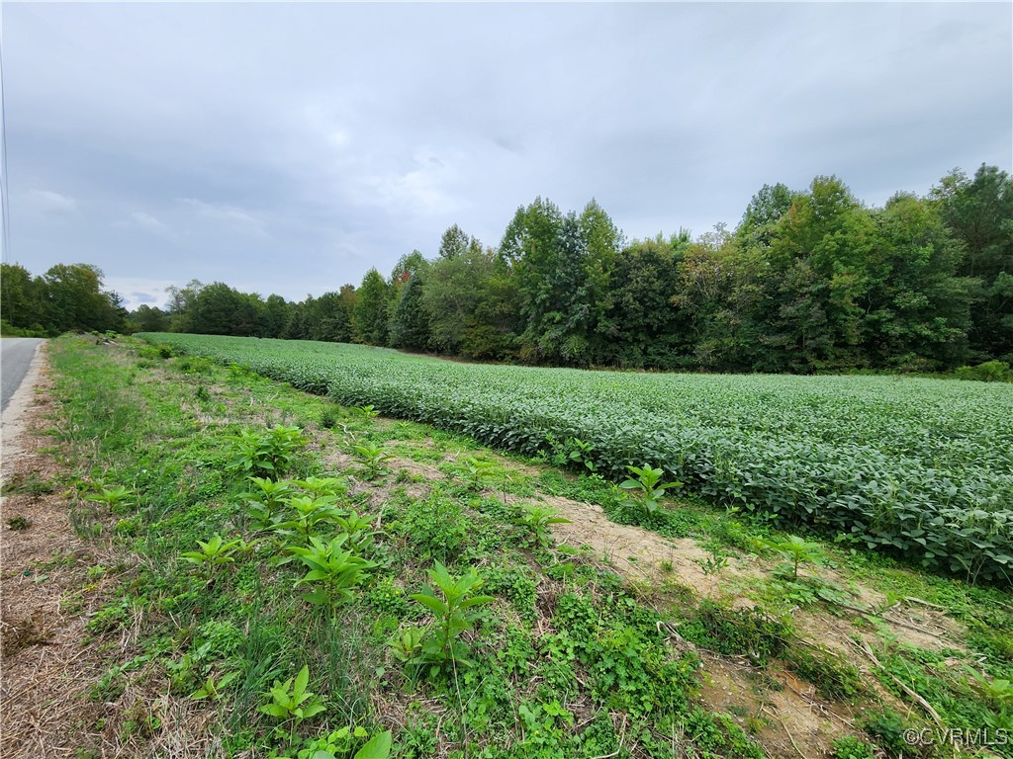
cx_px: 506
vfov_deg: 89.9
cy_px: 380
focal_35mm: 13
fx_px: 380
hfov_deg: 106.2
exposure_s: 1/707
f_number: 2.2
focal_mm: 2.2
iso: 50
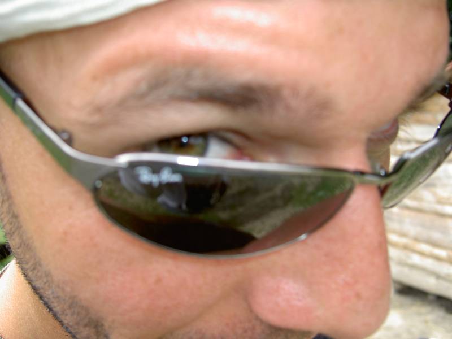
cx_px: 226
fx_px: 509
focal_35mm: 39
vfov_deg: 36.8
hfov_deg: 47.9
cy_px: 170
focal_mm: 8
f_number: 2.8
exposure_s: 1/200
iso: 100
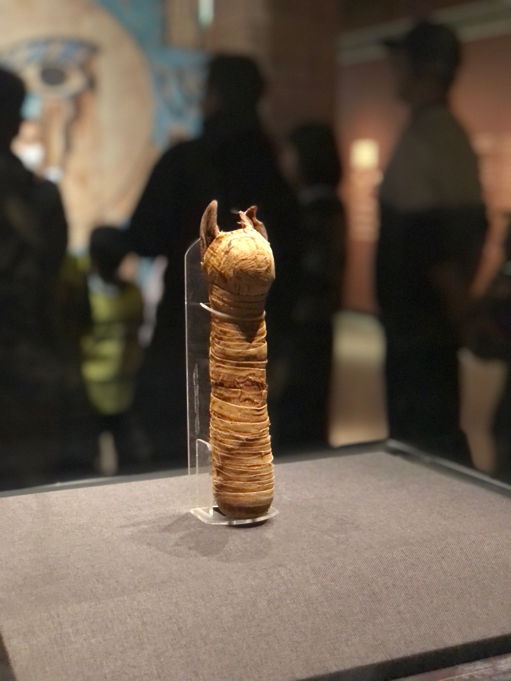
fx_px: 1122
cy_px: 340
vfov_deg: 33.8
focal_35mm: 57
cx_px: 256
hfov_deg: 25.7
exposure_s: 1/31
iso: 1250
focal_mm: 6.6
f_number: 2.8
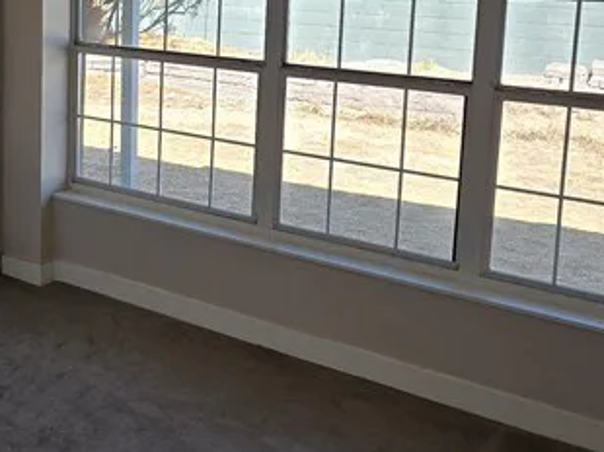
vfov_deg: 32.5
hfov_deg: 43.1
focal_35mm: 43
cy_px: 84
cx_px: 189
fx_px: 750
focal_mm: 2.2
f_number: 1.9
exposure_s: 1/477
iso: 40
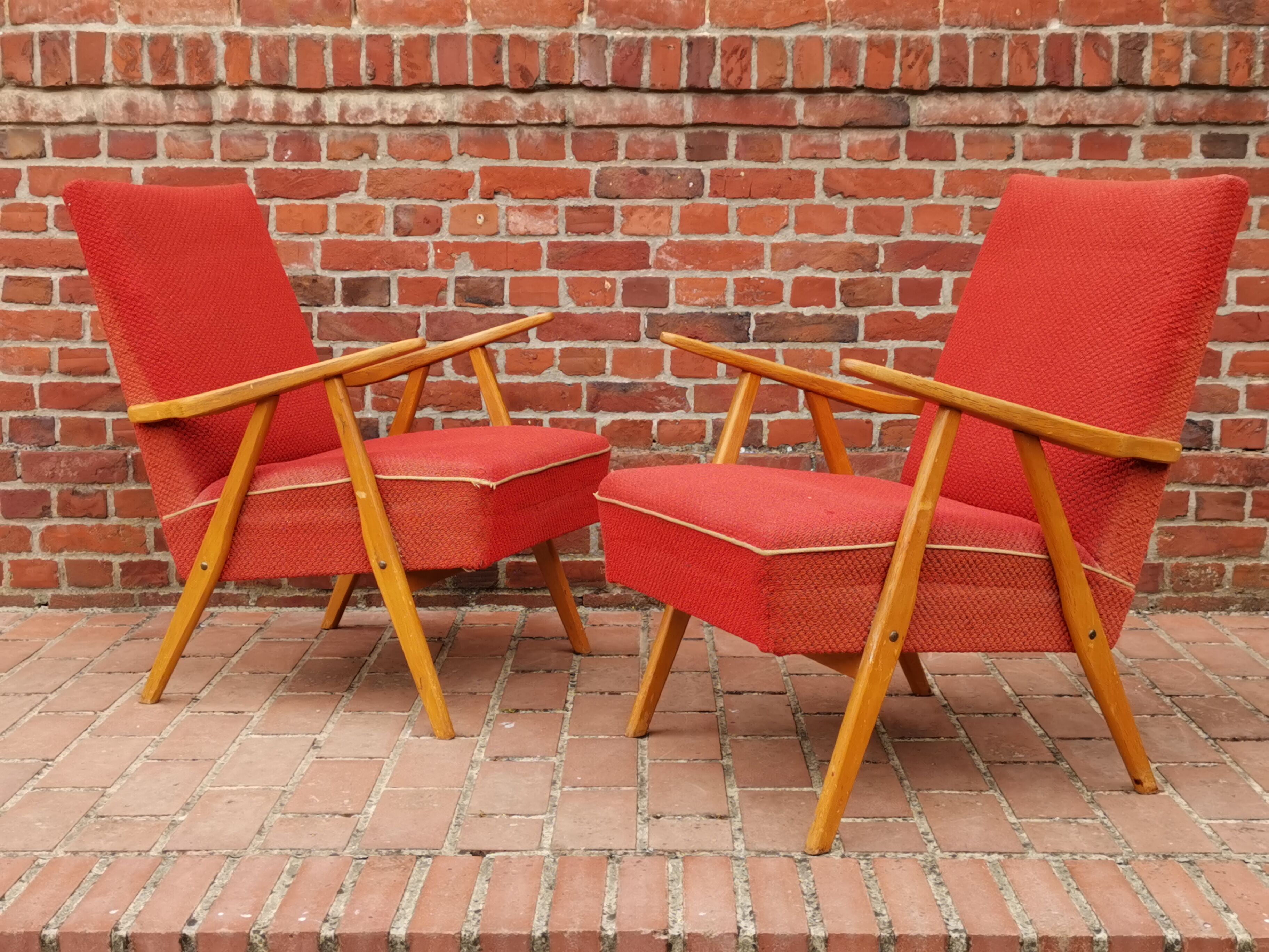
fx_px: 1760
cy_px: 476
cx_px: 634
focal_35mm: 48
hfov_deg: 39.7
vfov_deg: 30.3
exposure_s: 1/481
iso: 50
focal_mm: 5.58
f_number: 1.8
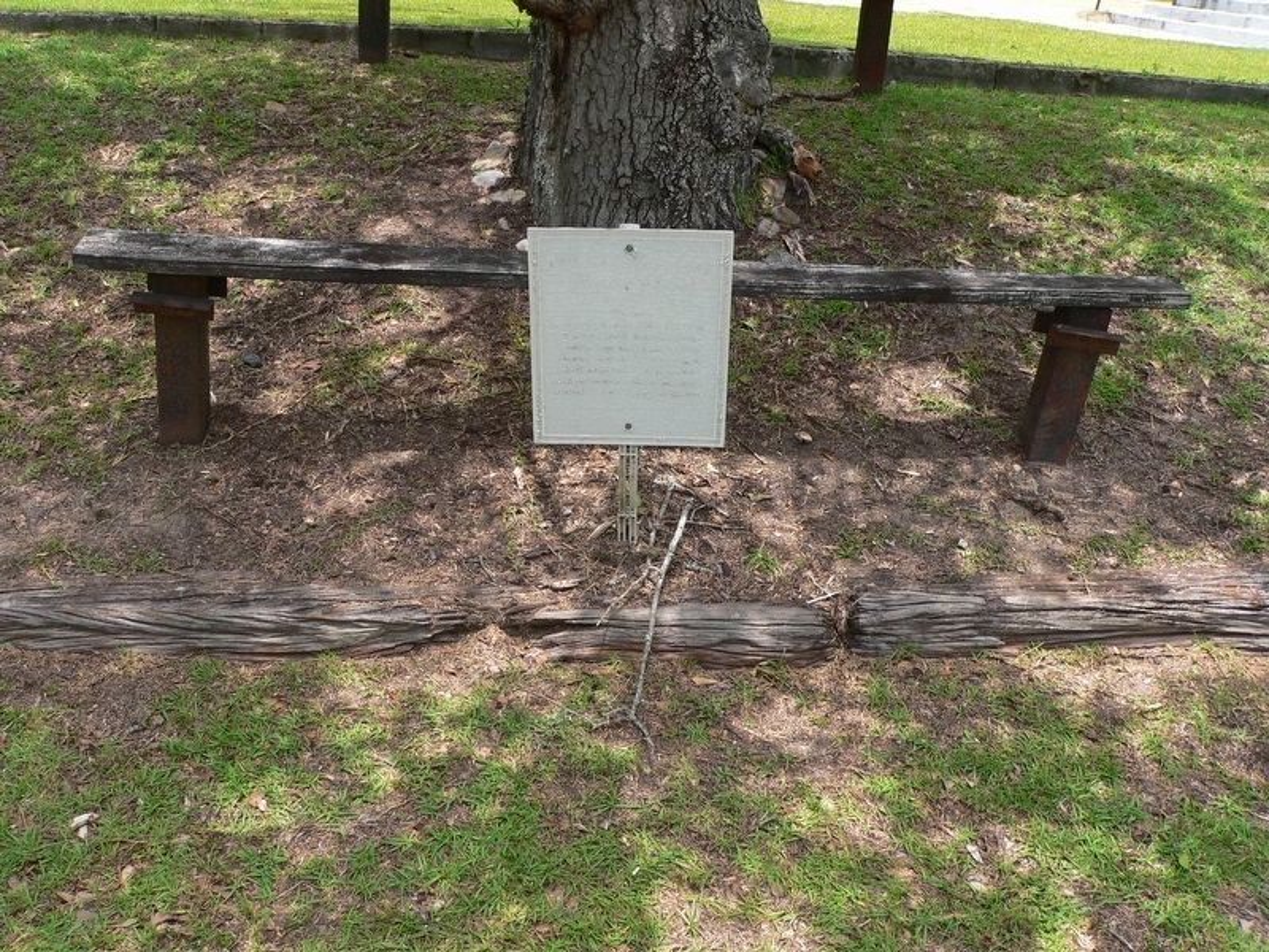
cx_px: 634
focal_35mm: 36
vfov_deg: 39.7
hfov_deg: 51.4
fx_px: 1320
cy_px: 476
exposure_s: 1/320
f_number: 4
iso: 80
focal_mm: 6
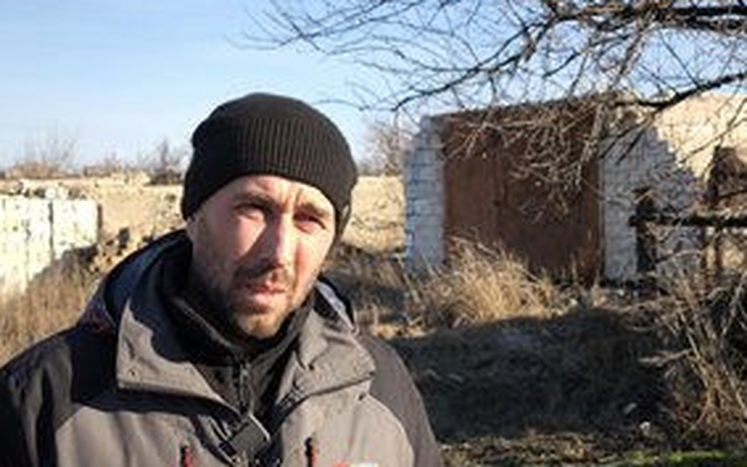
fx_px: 1527
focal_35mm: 75
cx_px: 354
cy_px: 282
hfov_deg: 27.5
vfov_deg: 17.4
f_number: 1.9
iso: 50
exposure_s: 1/577
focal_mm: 7.1
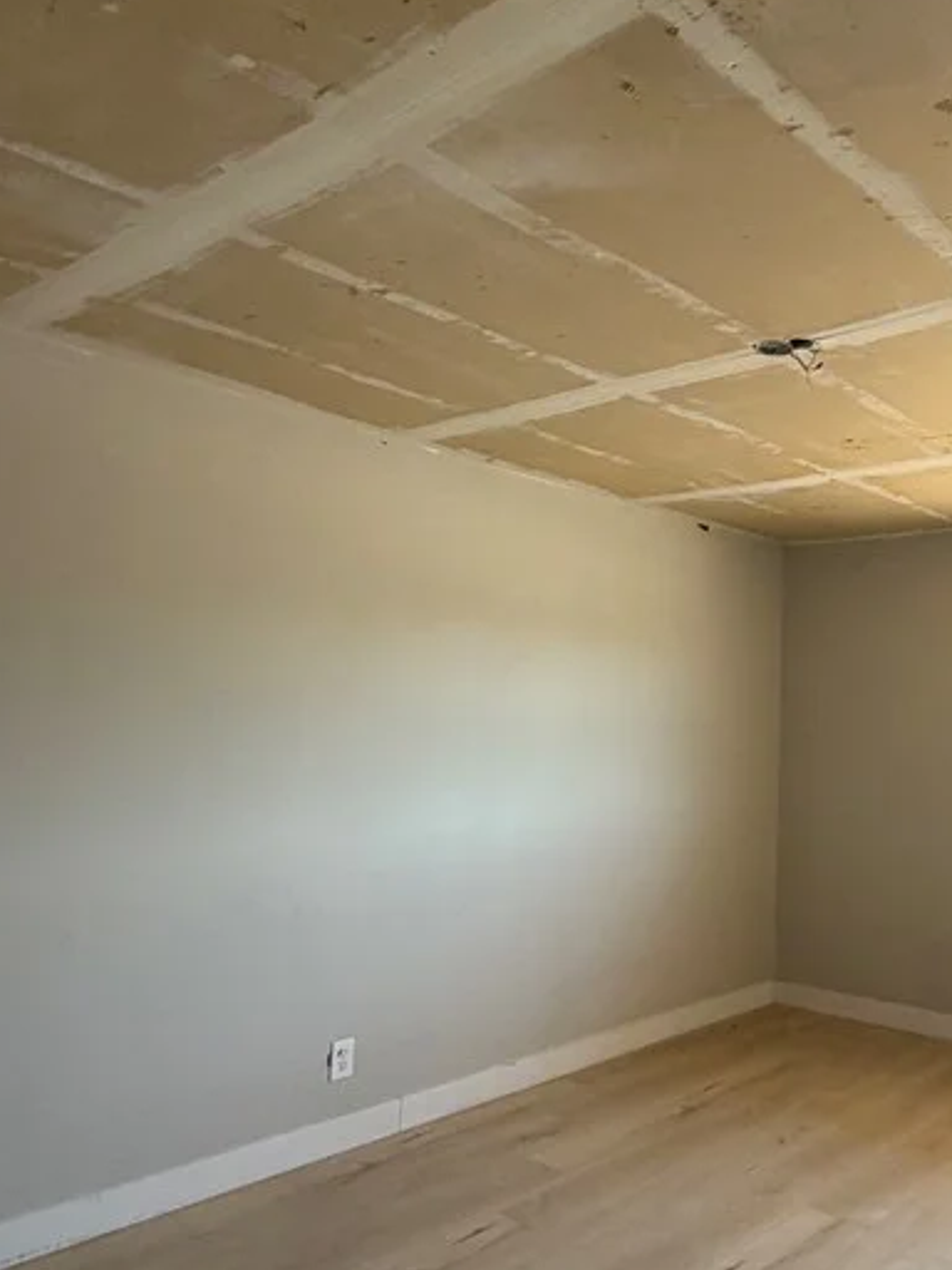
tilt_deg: +6.1
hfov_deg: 47.0
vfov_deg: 63.4
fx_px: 1027
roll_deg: -2.2
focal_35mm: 28
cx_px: 764
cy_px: 618
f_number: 2.2
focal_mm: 2.22
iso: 200
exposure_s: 1/121
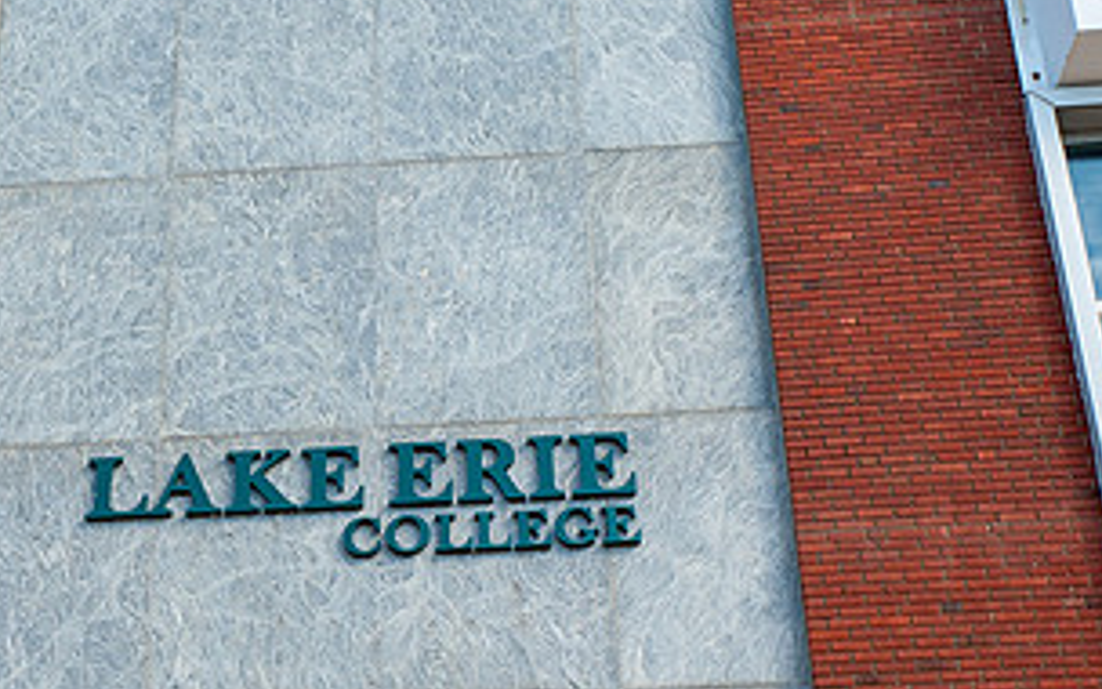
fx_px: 2463
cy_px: 381
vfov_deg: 15.9
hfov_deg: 24.9
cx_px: 254
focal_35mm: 82
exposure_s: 1/200
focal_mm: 40
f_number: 8
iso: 400
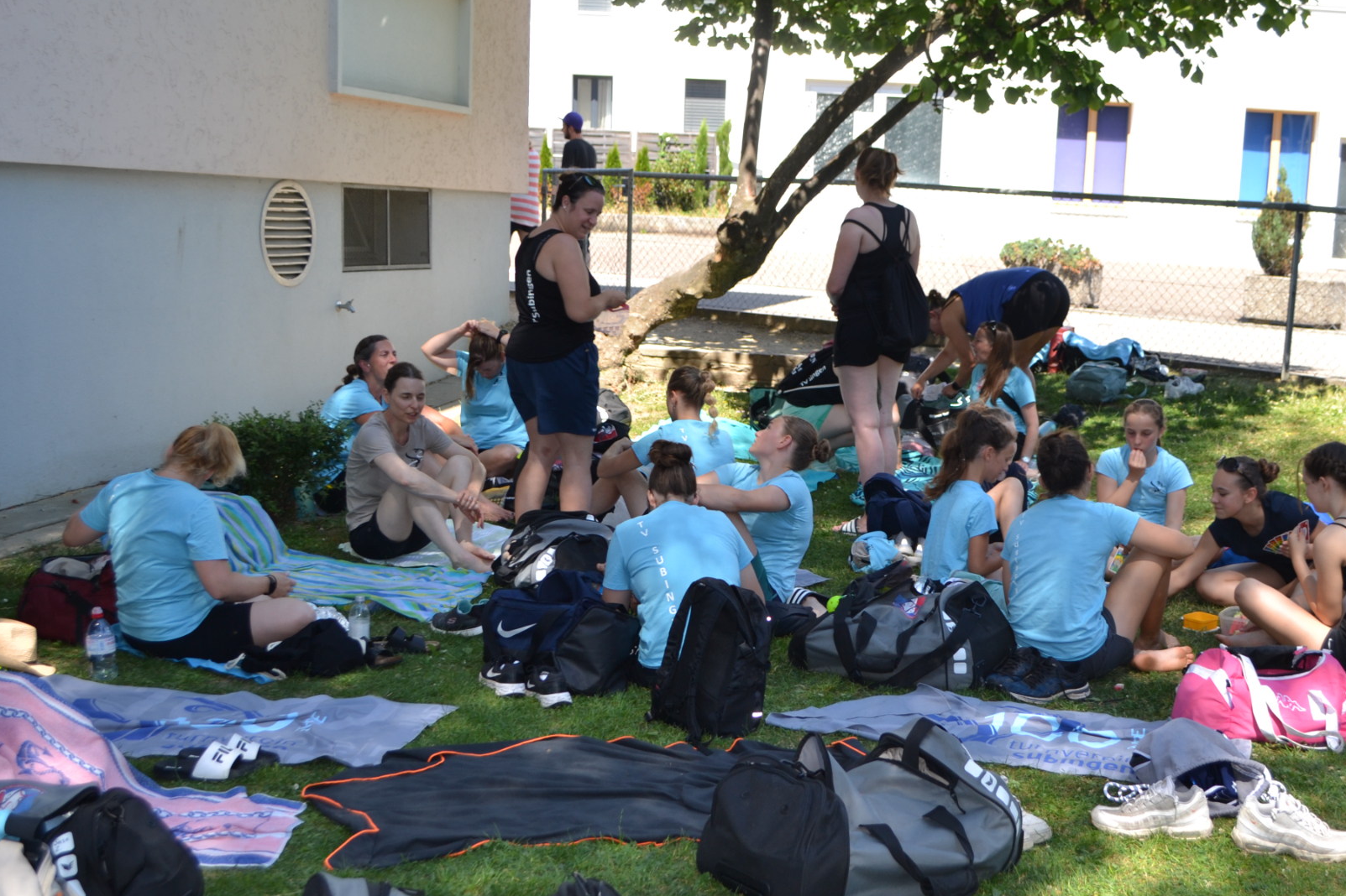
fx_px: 1719
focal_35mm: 46
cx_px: 830
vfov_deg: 29.2
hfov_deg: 42.5
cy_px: 543
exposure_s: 1/200
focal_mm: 24
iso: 100
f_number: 4.5
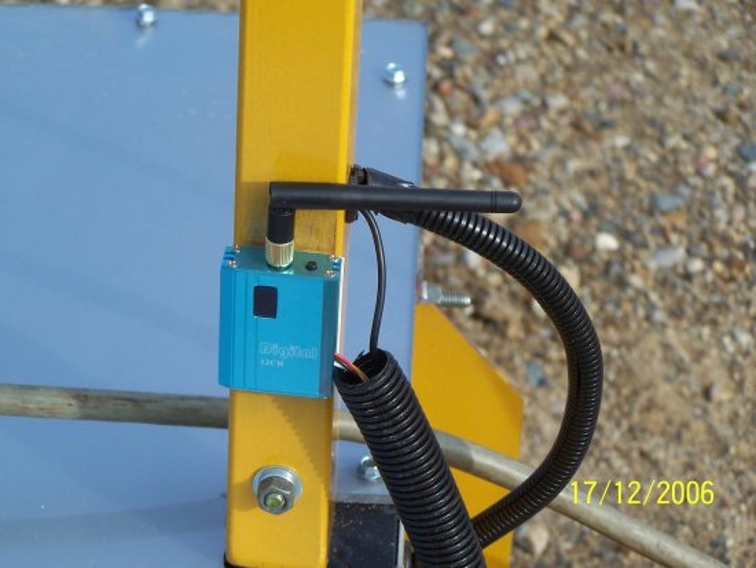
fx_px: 2797
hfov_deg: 15.4
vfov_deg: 11.6
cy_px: 284
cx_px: 378
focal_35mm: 128
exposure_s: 1/750
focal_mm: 21.2
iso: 80
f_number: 3.2
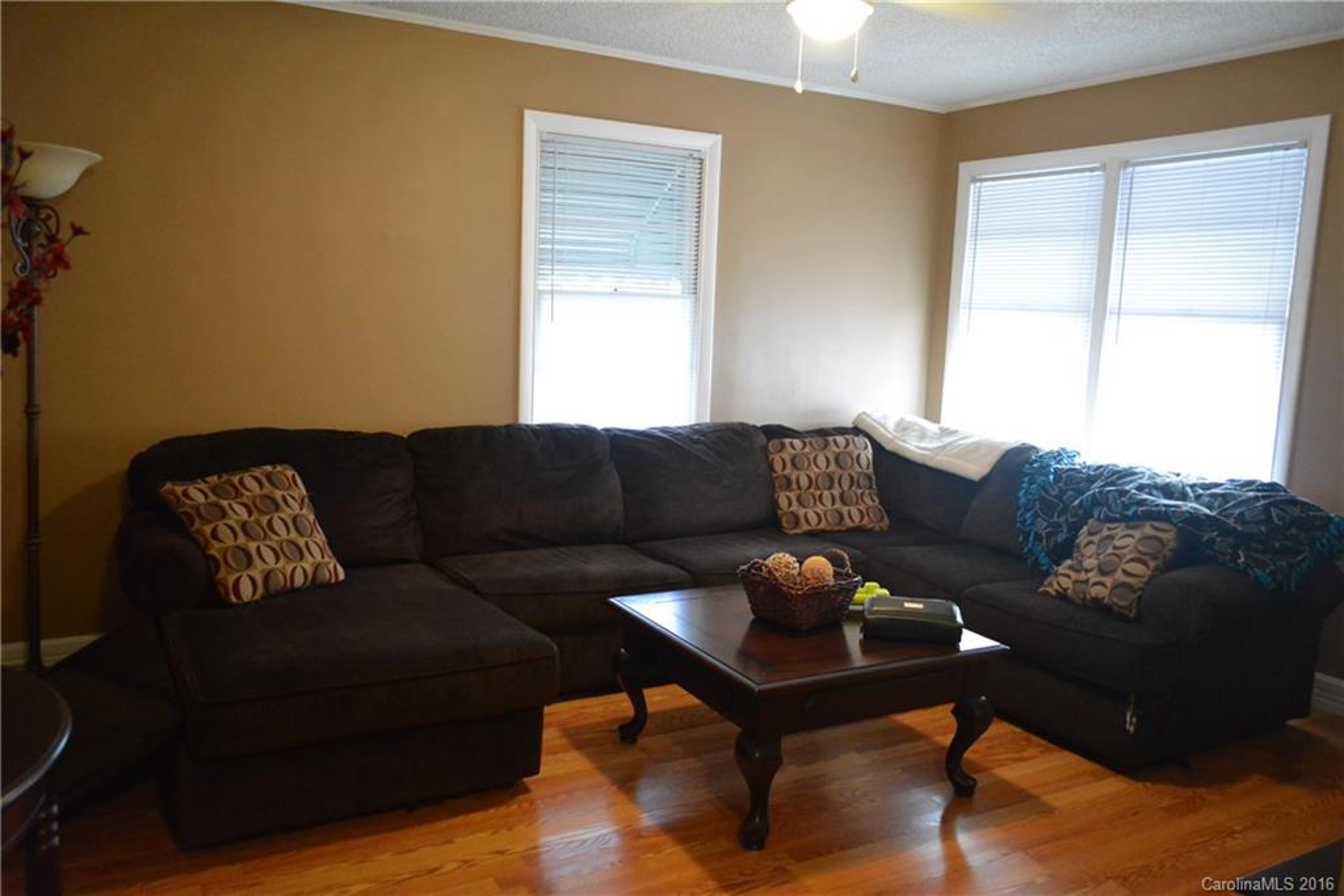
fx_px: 1008
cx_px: 672
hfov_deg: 67.4
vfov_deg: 47.9
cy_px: 448
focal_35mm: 27
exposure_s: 1/30
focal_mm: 18
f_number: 3.5
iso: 3600
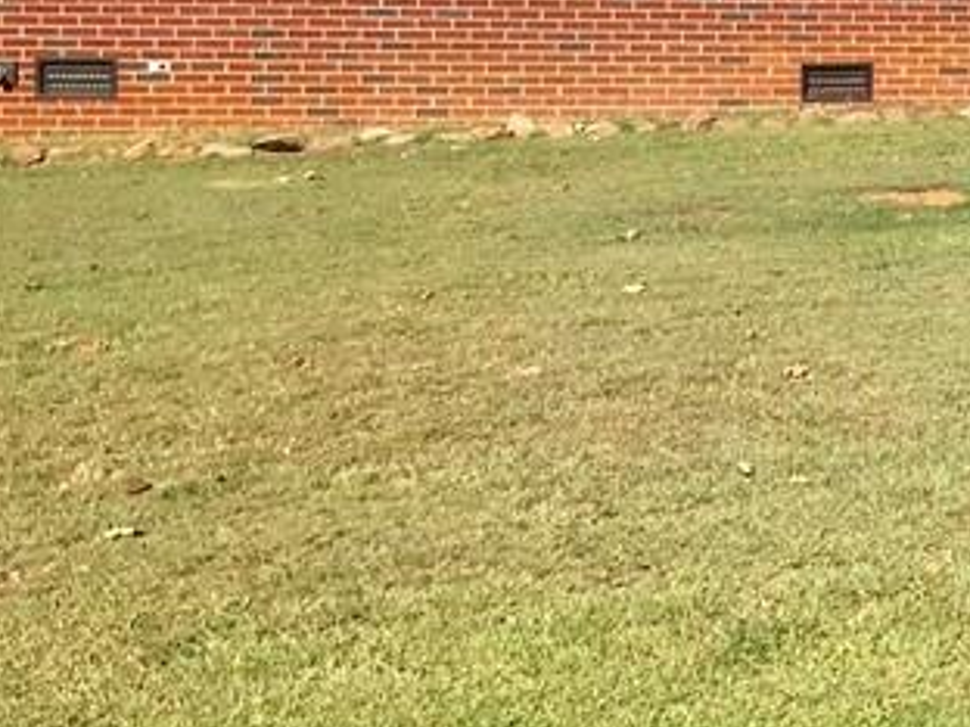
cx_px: 1321
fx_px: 2578
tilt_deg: -5.6
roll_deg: -0.9
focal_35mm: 92
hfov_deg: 19.4
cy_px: 19
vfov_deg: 15.8
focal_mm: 3.99
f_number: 1.8
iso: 20
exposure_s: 1/2591
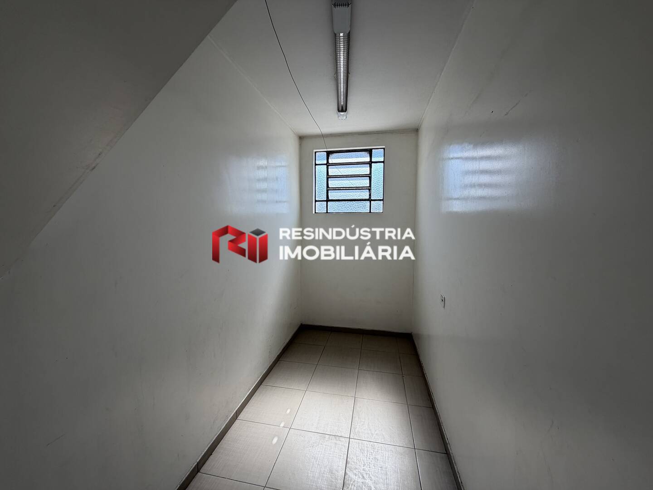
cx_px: 326
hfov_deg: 102.1
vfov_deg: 85.7
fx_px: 264
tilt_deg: -3.6
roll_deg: -1.3
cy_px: 245
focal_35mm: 14
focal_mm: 2.22
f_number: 2.2
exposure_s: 1/276
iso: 50
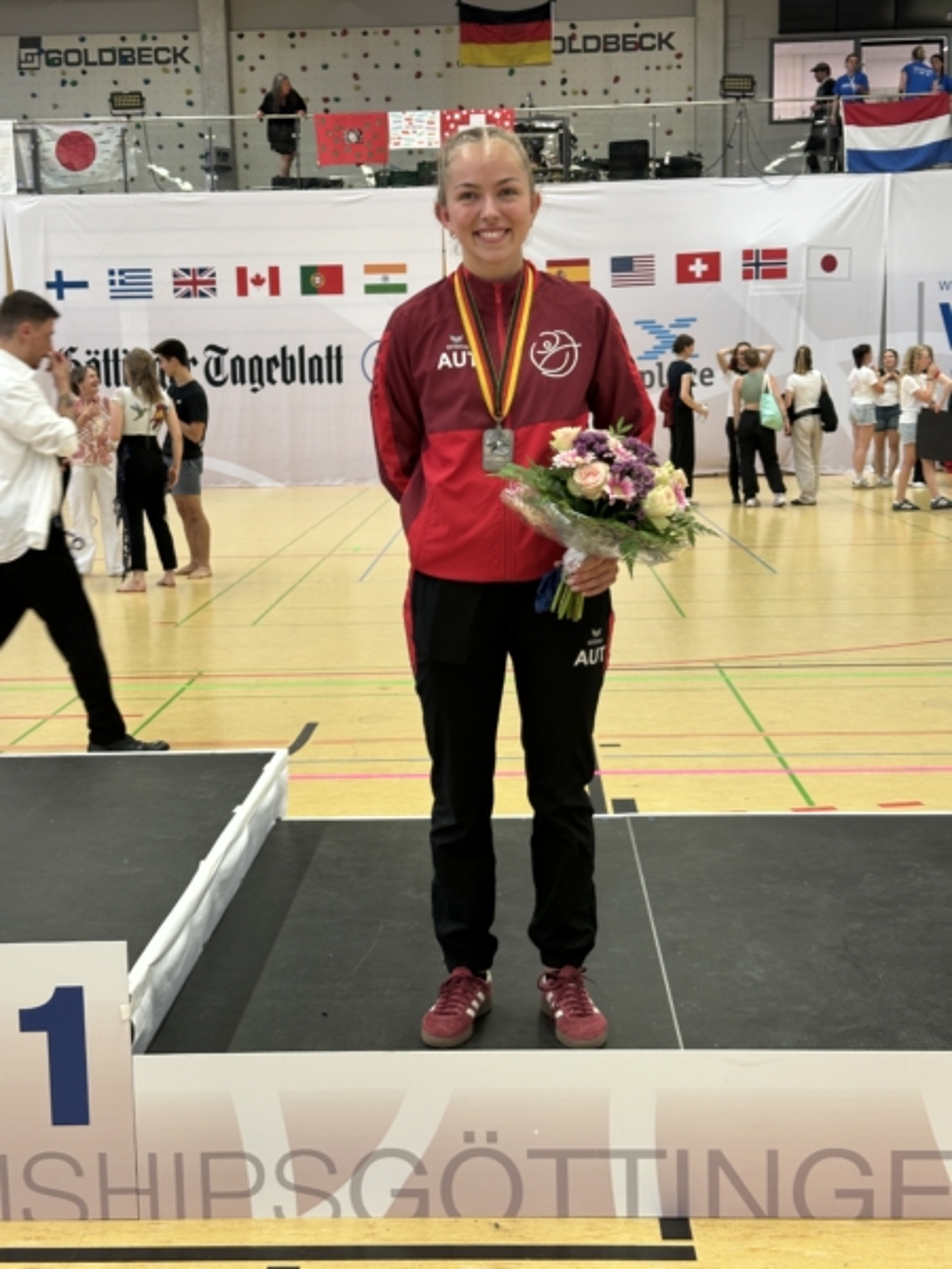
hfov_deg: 30.3
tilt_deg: -7.2
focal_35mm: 48
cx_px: 476
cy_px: 634
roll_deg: +0.1
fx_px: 1760
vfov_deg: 39.7
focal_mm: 6.86
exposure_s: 1/50
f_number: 1.78
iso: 80
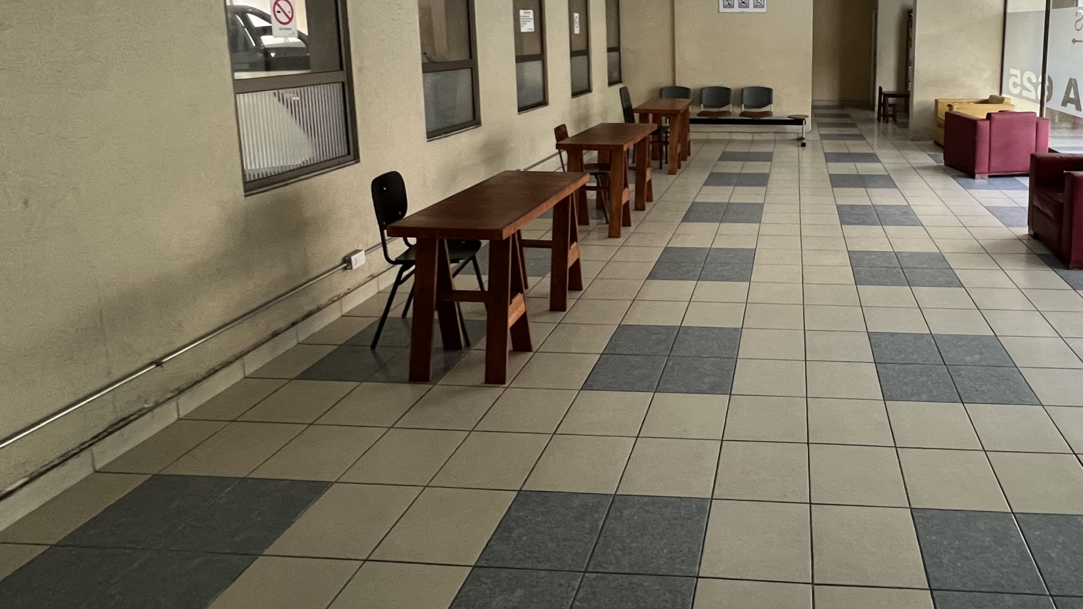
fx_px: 632
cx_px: 756
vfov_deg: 48.7
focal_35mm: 22
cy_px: 127
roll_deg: +0.4
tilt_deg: -7.7
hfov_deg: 77.5
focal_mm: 1.57
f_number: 1.8
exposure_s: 1/60
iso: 400
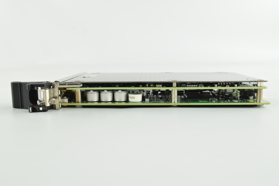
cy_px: 93
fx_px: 291
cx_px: 140
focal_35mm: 38
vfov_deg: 35.5
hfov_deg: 51.3
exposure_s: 1/30
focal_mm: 25
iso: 400
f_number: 10
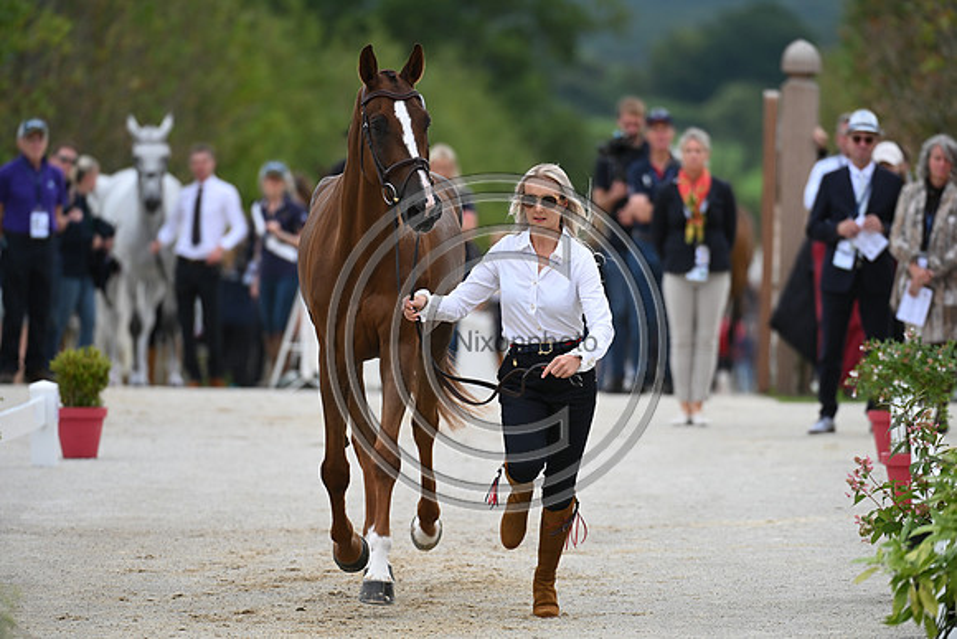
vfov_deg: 3.4
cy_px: 320
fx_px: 10635
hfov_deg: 5.2
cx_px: 478
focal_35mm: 400
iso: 500
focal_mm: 400
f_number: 5.6
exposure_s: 1/1600
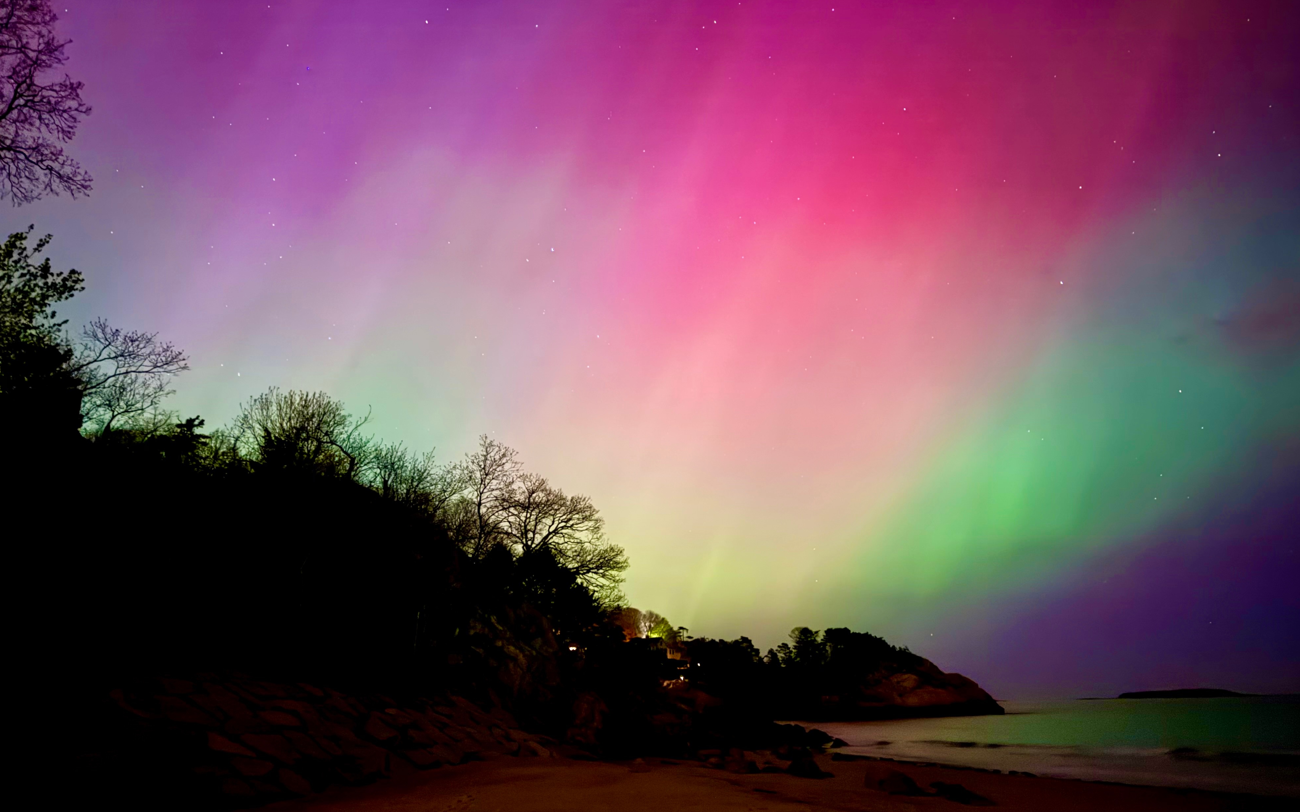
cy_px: 359
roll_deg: +1.4
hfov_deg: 70.4
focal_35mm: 26
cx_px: 640
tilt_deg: +19.6
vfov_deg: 47.5
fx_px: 921
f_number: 1.78
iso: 5000
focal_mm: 6.76
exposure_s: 1/2
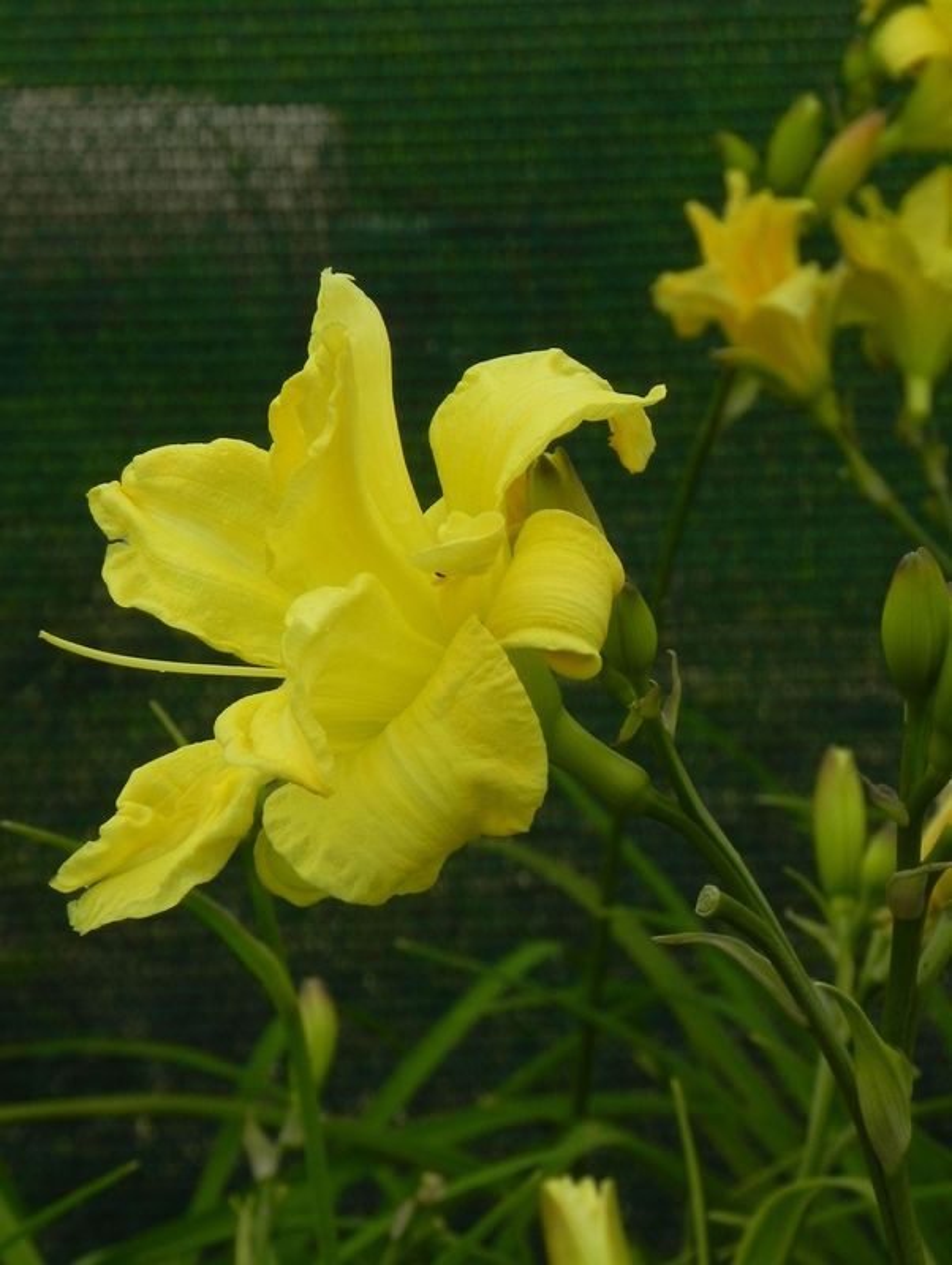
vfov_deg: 12.2
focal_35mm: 162
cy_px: 632
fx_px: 5928
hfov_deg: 9.2
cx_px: 476
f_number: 8
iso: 160
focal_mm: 28.8
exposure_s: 1/320
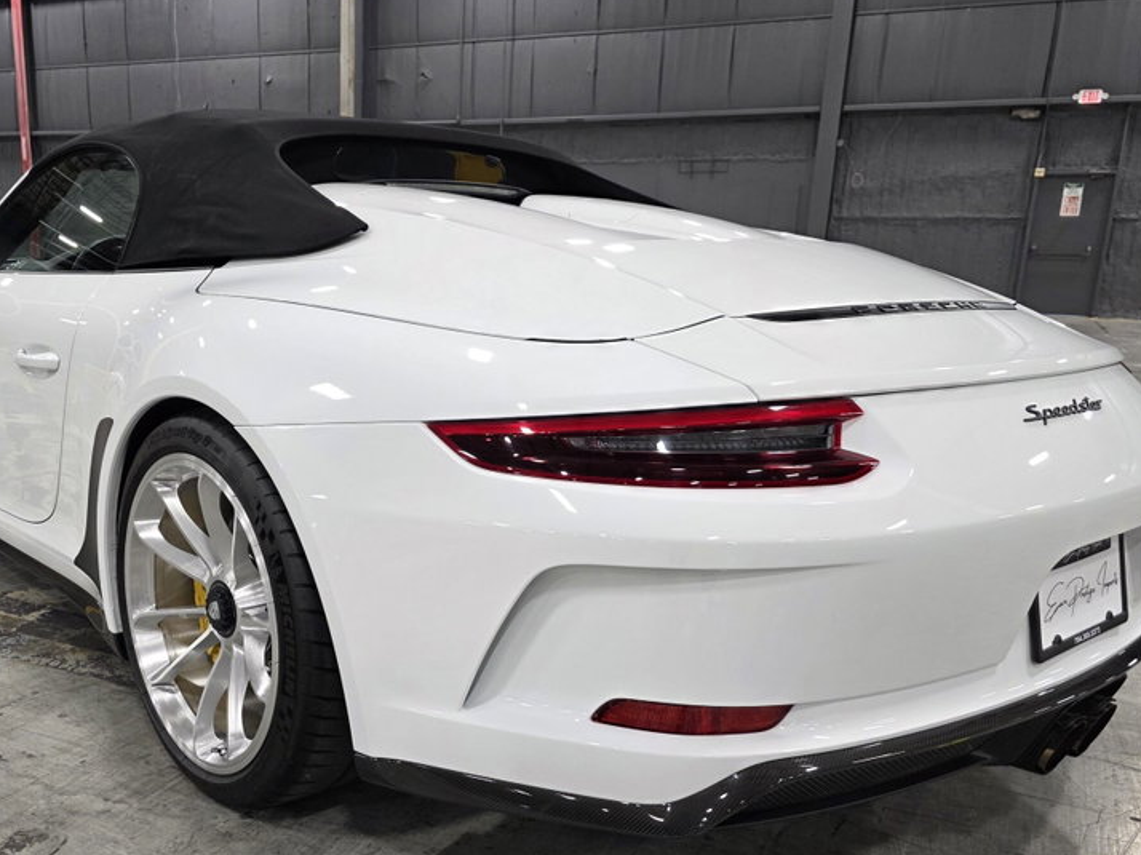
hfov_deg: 54.9
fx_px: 1087
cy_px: 540
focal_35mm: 33
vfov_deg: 42.6
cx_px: 446
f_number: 1.7
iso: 250
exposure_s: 1/120
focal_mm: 6.3
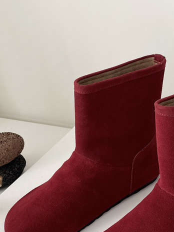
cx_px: 140
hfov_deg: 25.6
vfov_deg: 34.3
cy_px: 117
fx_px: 375
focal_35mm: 56
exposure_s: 1/121
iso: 80
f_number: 1.6
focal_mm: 4.2
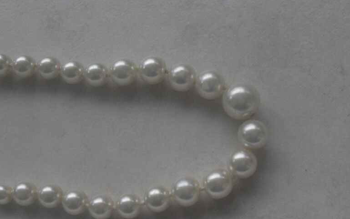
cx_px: 166
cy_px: 110
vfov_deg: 25.4
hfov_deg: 39.6
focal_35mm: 51
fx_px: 487
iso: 100
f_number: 2.8
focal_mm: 6.3
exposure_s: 1/60
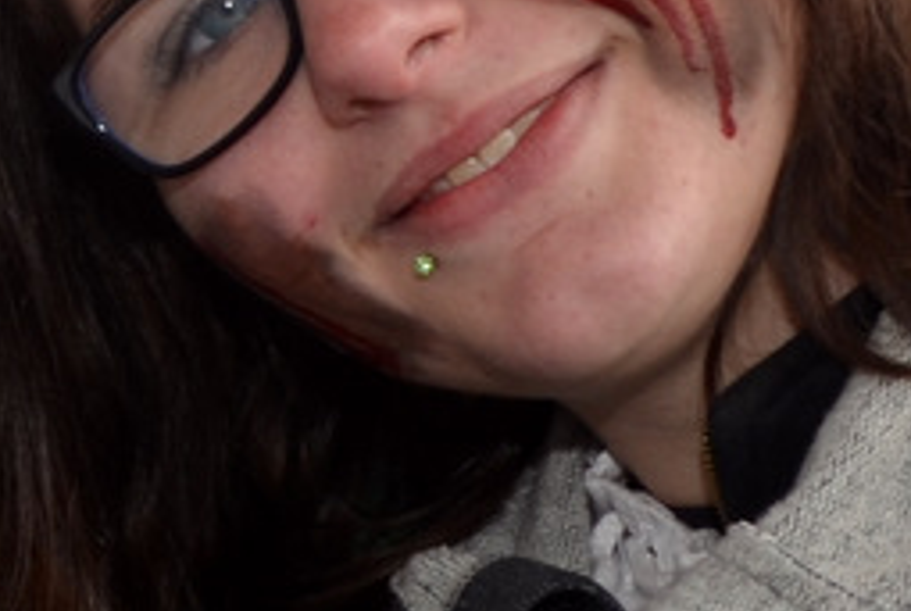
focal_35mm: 127
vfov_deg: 10.8
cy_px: 189
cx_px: -200
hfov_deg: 15.5
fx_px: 3219
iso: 100
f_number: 5.6
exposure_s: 1/125
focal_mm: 18
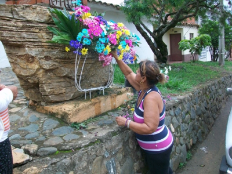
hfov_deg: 56.8
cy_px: 87
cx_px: 116
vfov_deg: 44.2
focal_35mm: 32
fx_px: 214
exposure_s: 1/100
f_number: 2.8
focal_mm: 5.7
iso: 64
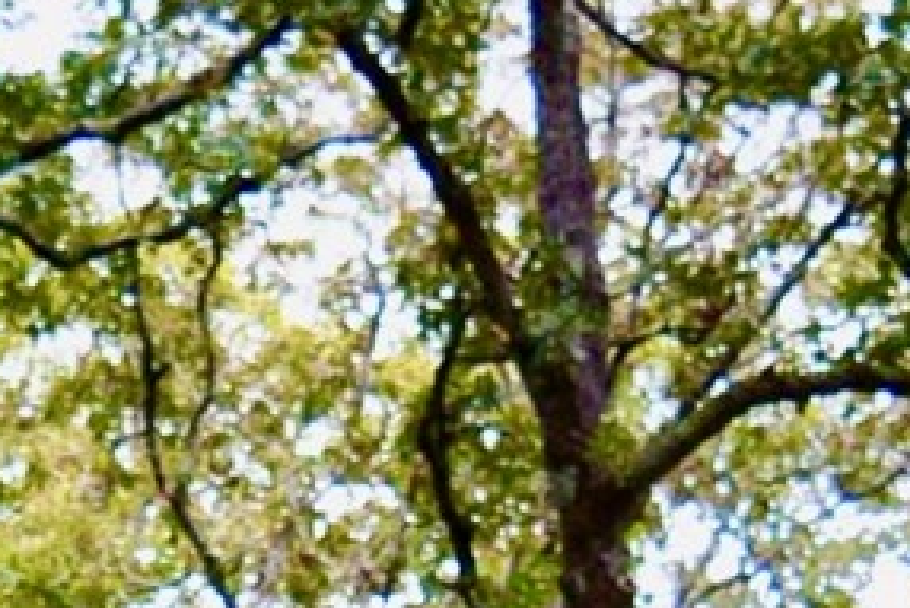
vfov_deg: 5.1
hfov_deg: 7.8
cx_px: -49
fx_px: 6621
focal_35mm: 262
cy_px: 1421
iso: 200
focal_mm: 23
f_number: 3.8
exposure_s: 1/320
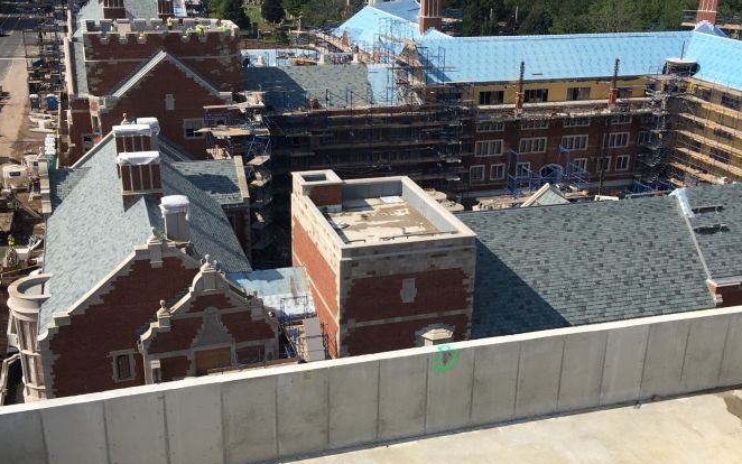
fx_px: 627
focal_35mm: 31
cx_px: 371
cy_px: 245
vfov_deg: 40.6
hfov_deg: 61.2
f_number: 2.2
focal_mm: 4.15
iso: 25
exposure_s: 1/1789
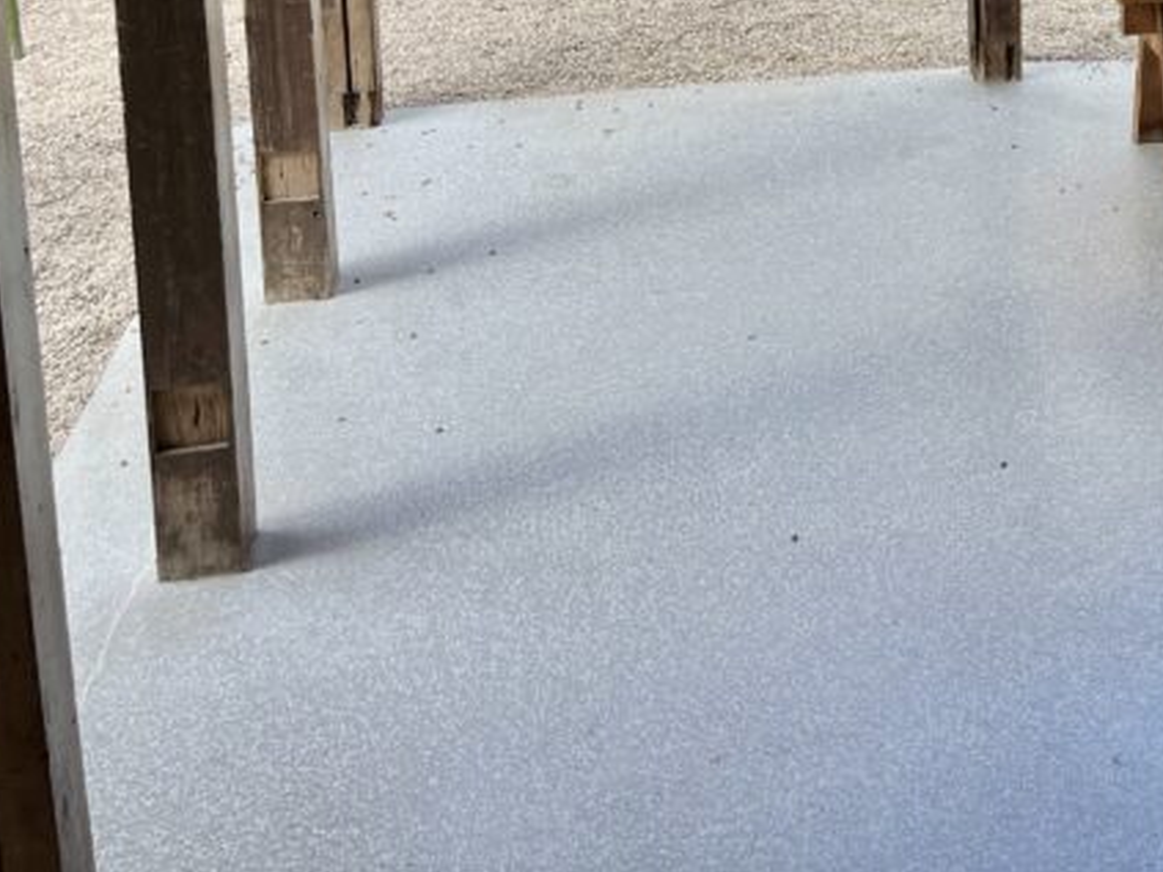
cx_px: 1100
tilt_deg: -11.4
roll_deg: +0.2
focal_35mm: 63
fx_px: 2116
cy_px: -179
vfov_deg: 21.6
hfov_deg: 29.2
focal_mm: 5.1
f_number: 1.6
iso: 50
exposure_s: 1/346
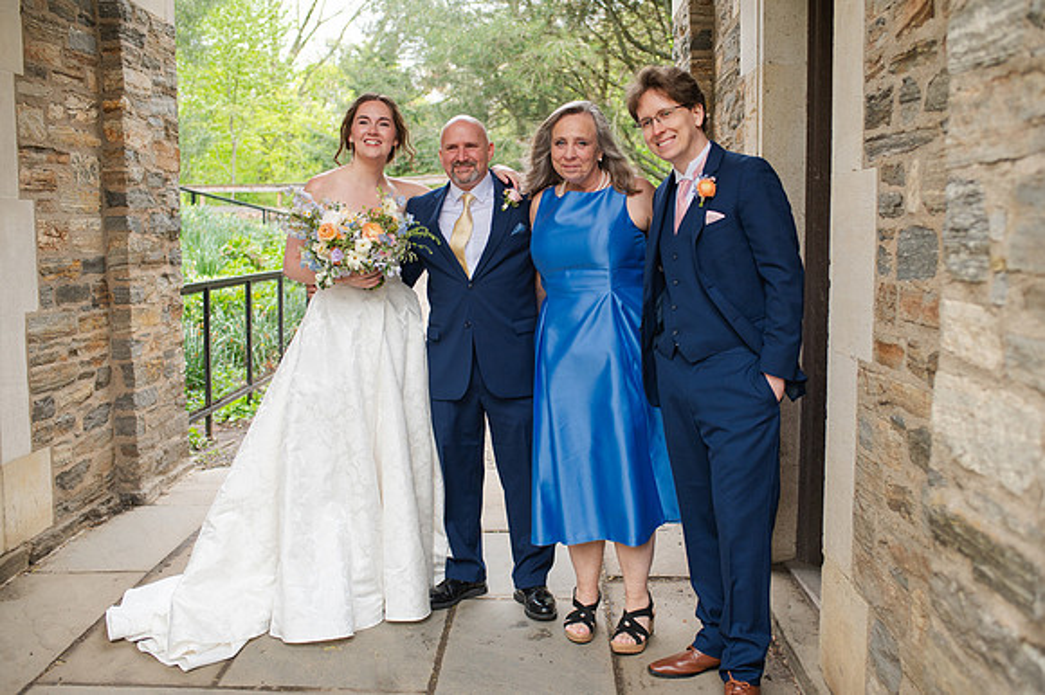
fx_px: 1055
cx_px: 543
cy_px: 334
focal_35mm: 36
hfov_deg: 52.7
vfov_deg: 36.5
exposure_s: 1/320
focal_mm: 35
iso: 720
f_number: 3.2
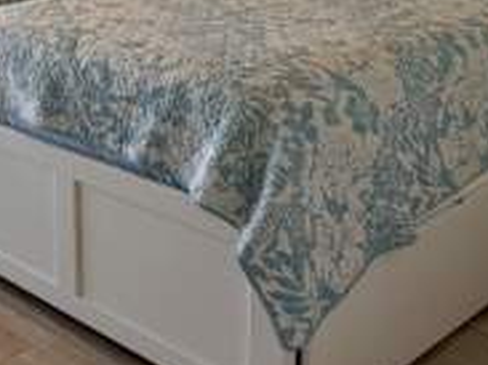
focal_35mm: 63
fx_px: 888
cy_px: -16
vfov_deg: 22.2
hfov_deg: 27.6
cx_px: -75
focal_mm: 6.76
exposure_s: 1/231
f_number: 1.78
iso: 200
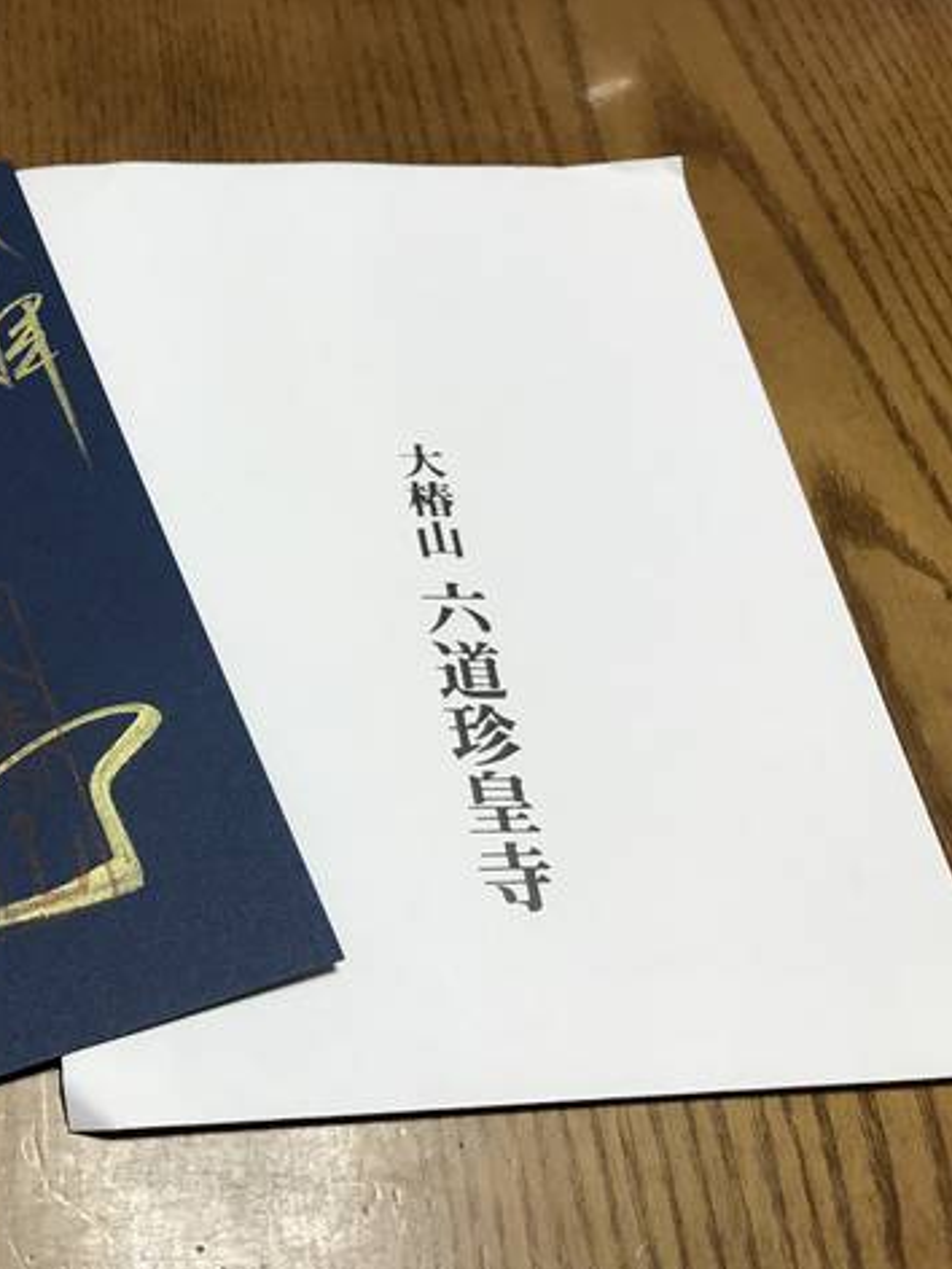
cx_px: 137
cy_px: 643
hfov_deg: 35.9
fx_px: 1393
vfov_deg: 49.0
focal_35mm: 38
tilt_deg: -58.7
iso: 40
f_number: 1.8
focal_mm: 3.99
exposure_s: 1/24
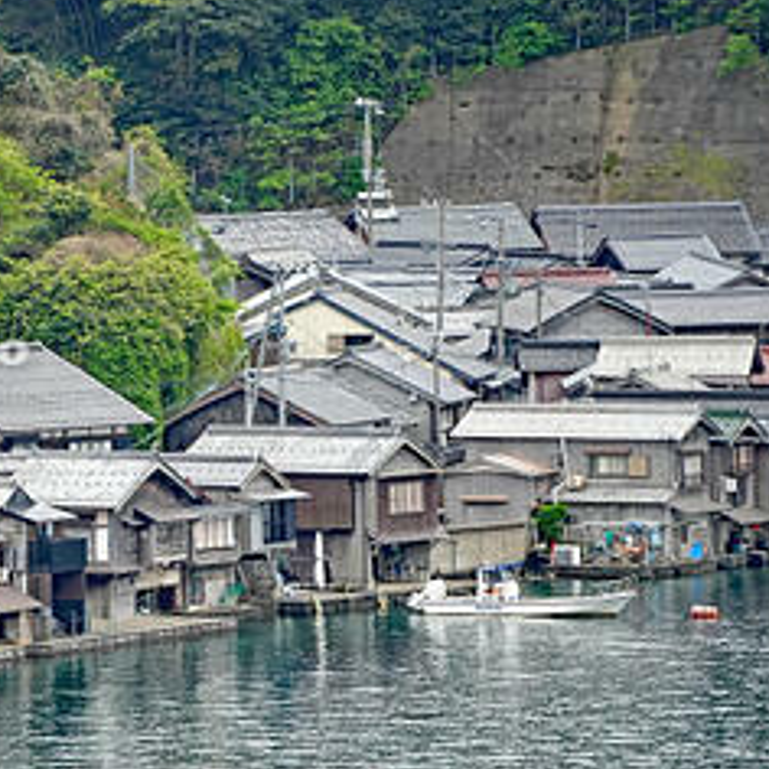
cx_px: -114
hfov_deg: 2.7
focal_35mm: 647
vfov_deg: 2.7
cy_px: 339
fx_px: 16261
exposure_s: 1/400
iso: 800
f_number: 6.3
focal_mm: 300
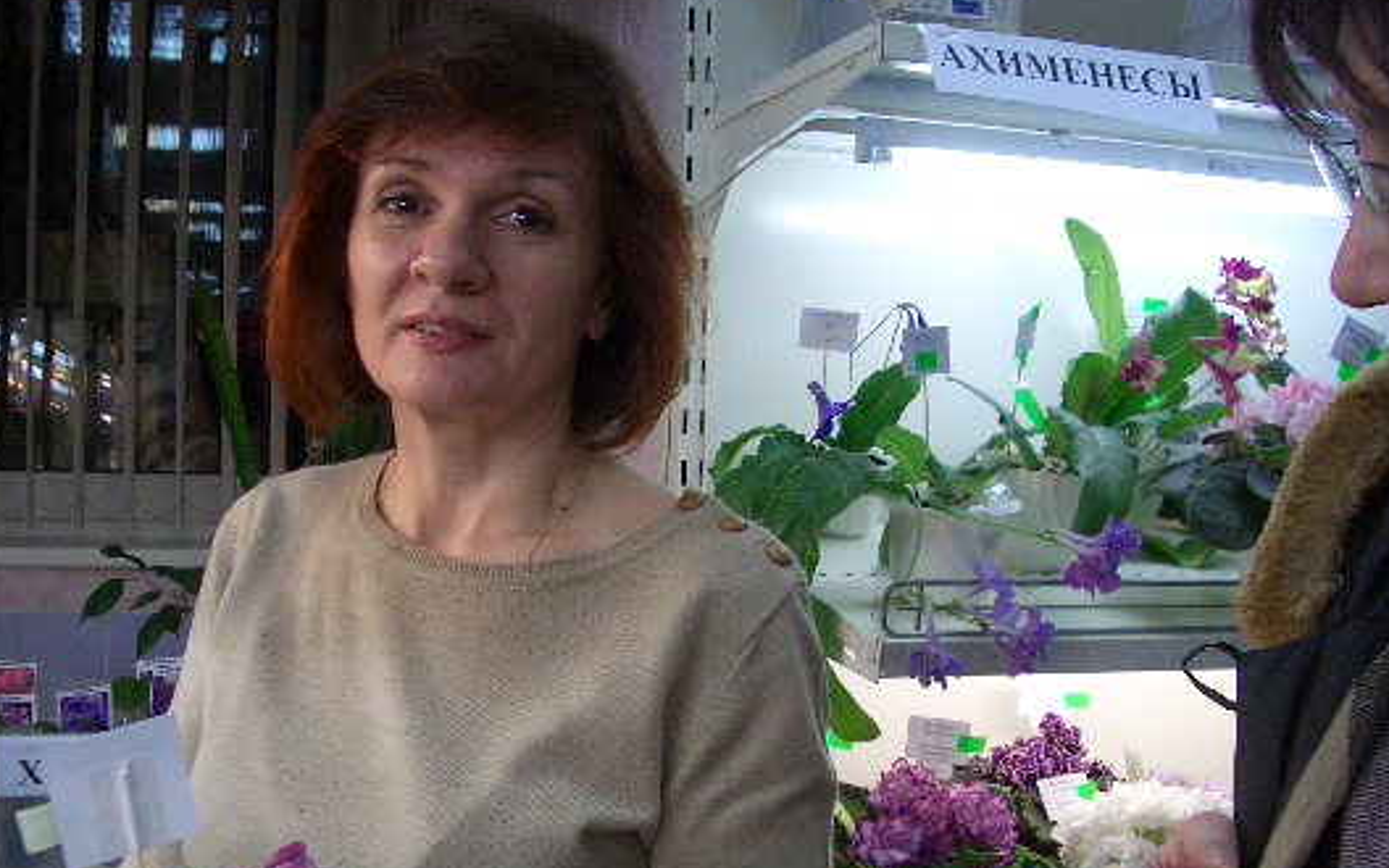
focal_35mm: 45
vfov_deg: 28.5
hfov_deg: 44.3
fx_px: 1703
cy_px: 508
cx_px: 616
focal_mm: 5.8
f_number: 2.6
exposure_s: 1/80
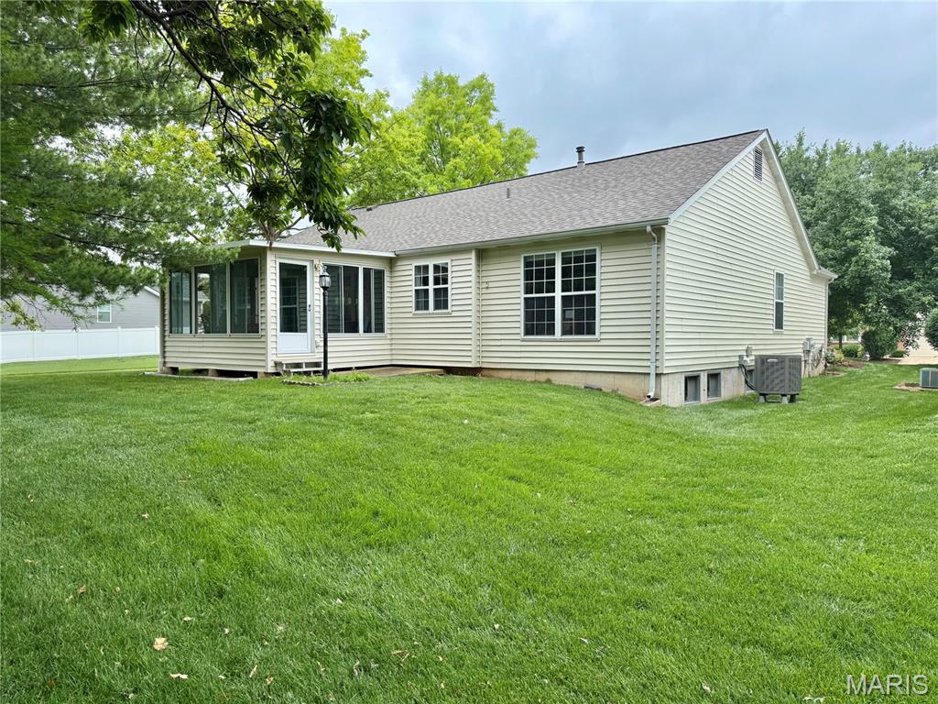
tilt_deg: +0.5
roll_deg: -0.5
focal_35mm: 24
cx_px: 469
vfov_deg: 56.8
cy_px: 352
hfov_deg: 71.6
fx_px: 650
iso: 100
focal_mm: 6.76
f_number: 1.78
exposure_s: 1/2232
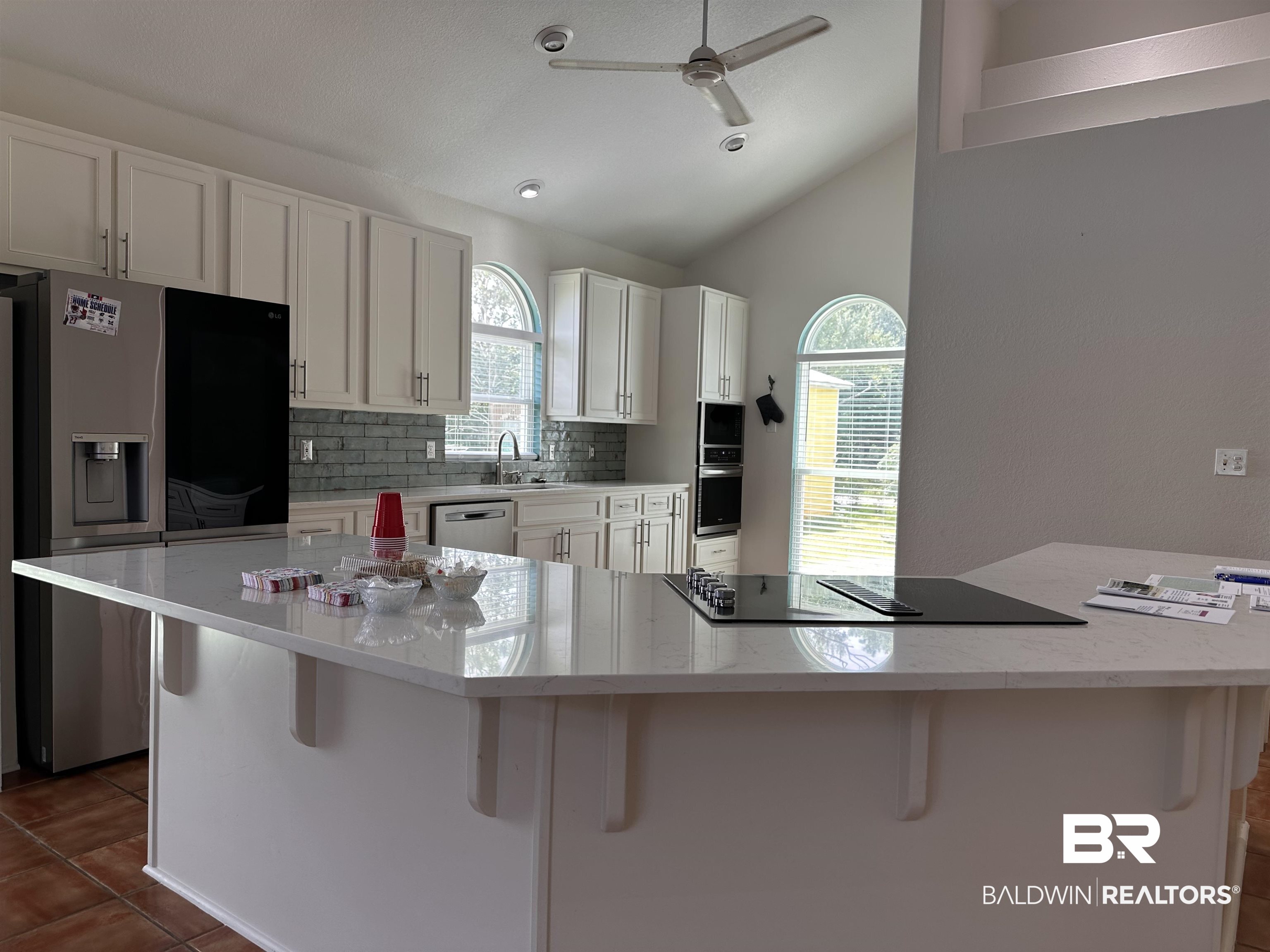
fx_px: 881
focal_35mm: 24
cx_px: 635
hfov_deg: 71.6
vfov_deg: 56.8
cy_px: 476
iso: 64
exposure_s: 1/120
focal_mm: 6.86
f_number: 1.78
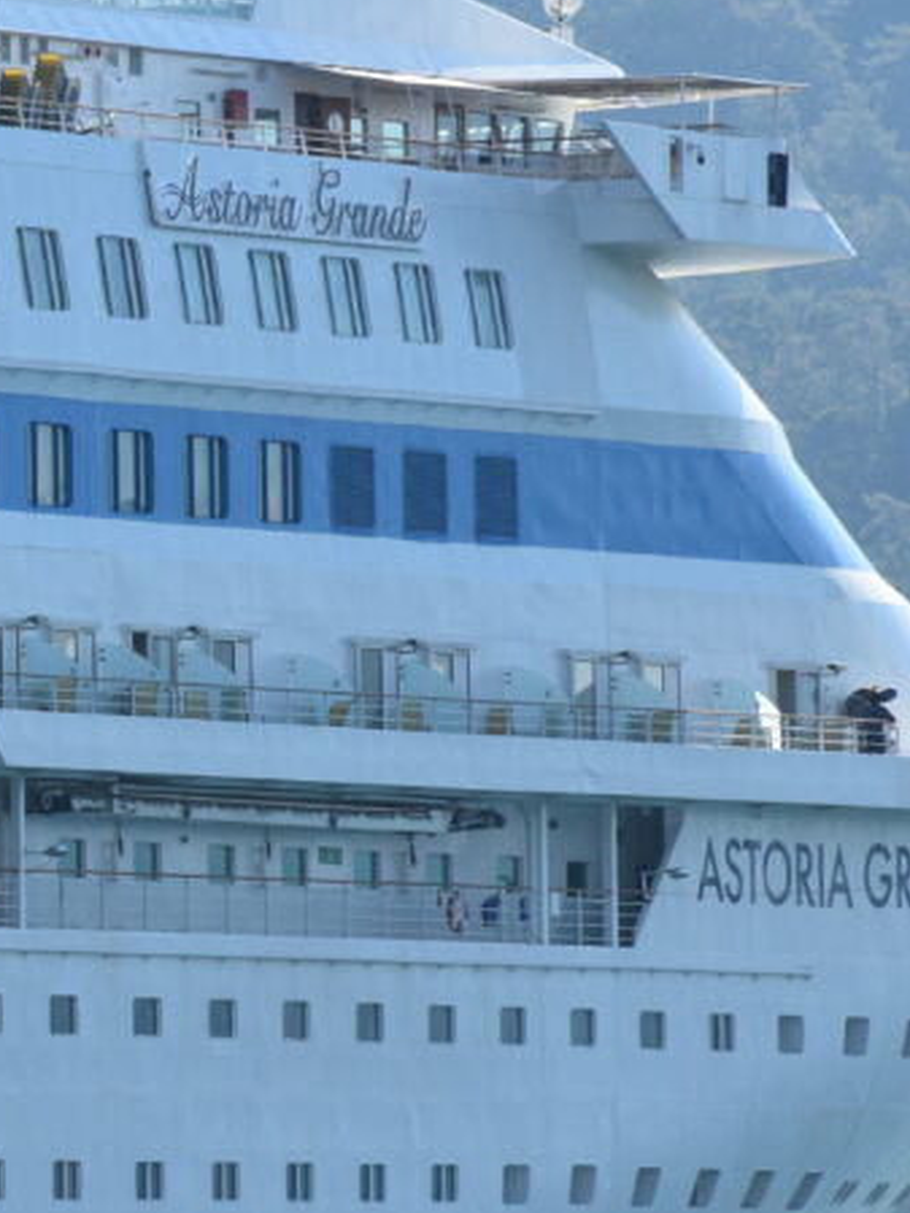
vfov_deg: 3.4
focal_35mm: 575
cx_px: -211
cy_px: 590
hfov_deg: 2.6
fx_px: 20145
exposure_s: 1/1000
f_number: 8
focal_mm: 140
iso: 360
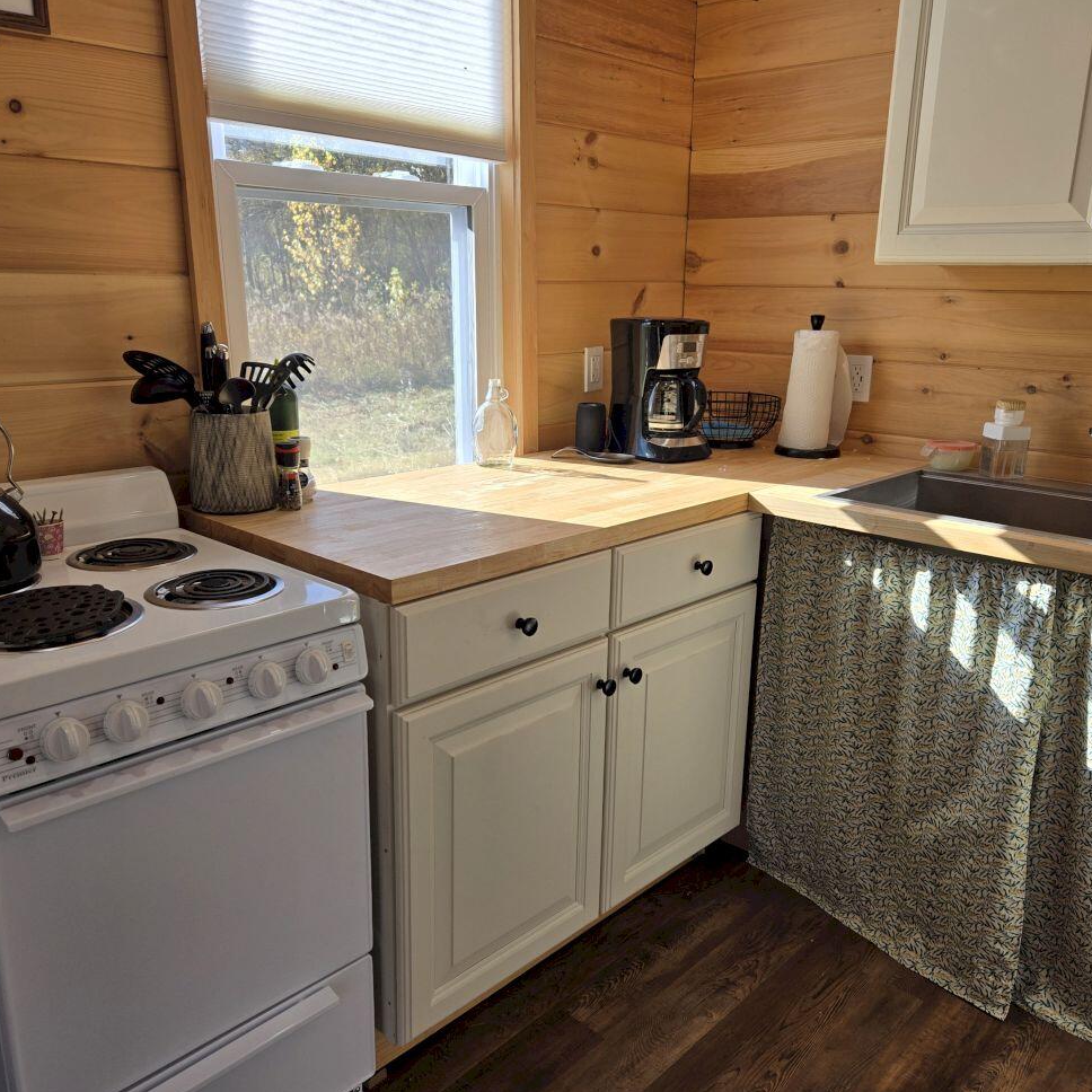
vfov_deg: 57.3
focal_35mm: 28
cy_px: 560
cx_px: 584
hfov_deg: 57.2
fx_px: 999
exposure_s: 1/371
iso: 25
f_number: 1.8
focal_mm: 5.4
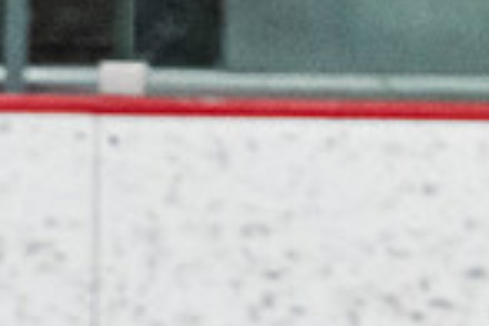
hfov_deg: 1.2
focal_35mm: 1753
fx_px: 23810
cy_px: 614
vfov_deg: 0.8
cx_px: 396
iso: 3200
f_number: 2.8
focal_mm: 200
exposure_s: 1/640
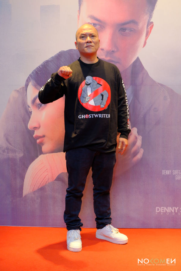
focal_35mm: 56
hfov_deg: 24.2
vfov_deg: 35.6
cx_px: 90
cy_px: 136
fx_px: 422
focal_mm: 37.6
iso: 1250
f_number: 4
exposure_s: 1/60
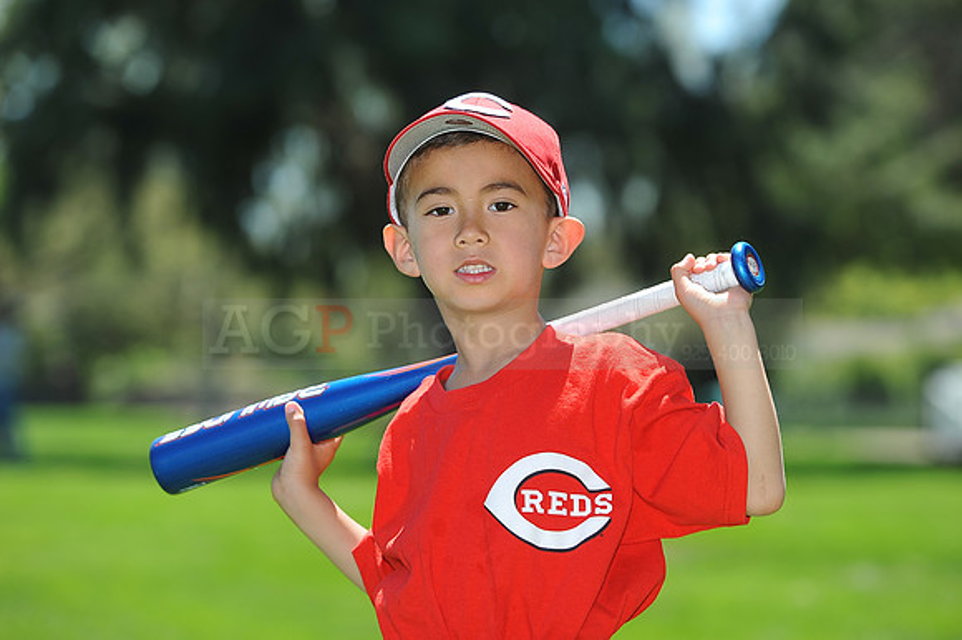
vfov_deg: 6.9
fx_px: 5341
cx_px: 481
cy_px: 320
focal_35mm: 200
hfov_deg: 10.3
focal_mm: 200
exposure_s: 1/500
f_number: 5.6
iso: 200
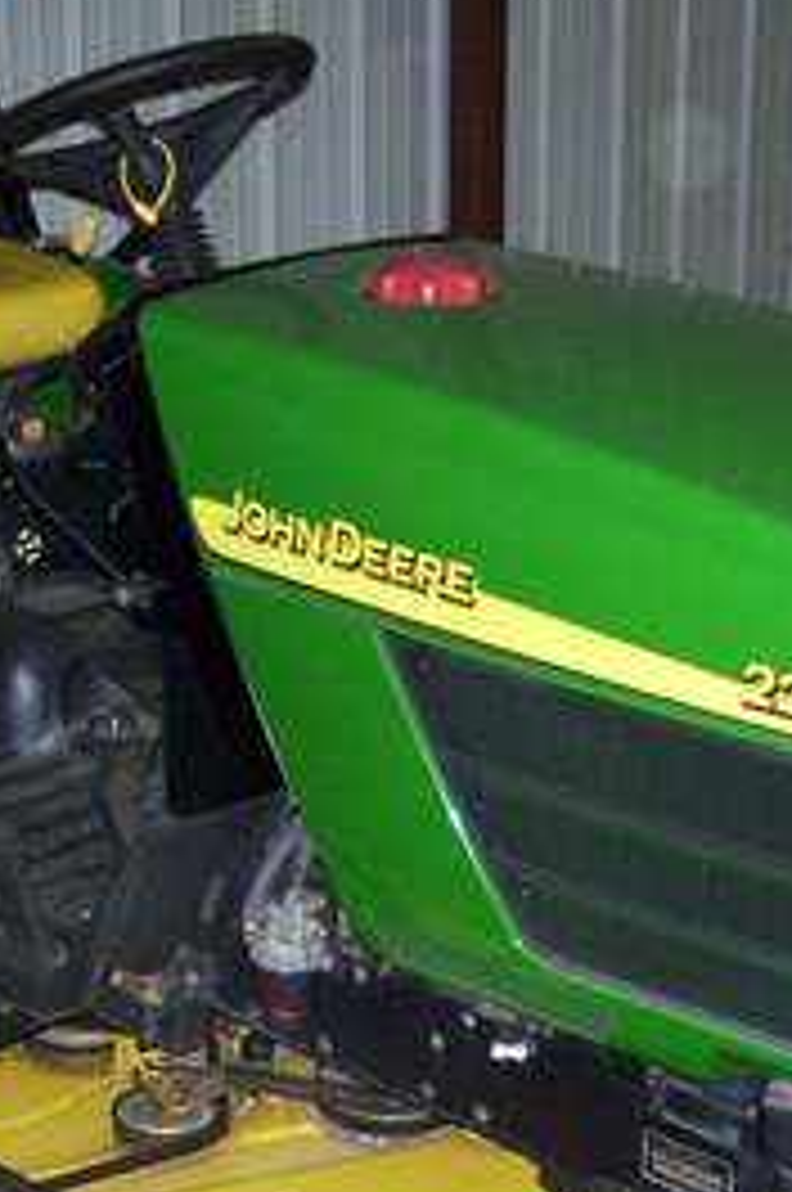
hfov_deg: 17.7
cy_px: 810
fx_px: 2547
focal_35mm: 77
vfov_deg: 26.2
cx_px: 306
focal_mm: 6
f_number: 2.7
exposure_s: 1/60
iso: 200
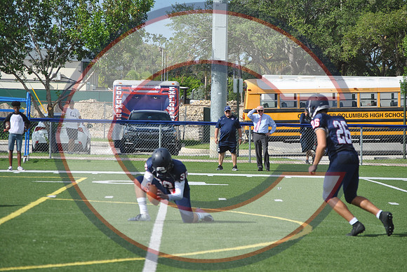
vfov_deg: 7.9
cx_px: 204
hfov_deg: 11.8
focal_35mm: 174
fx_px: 1969
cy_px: 136
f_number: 6.3
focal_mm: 116
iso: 200
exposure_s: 1/1000
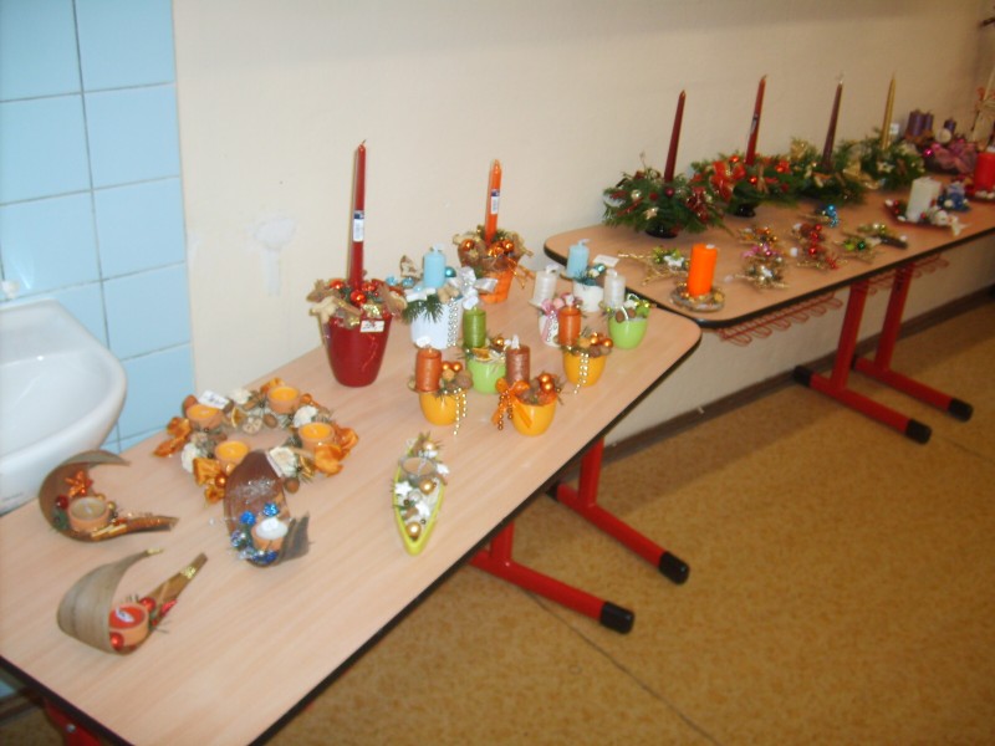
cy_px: 373
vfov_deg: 40.7
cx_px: 498
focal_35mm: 35
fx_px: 1006
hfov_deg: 52.6
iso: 100
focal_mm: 5.8
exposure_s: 1/45
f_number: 2.8
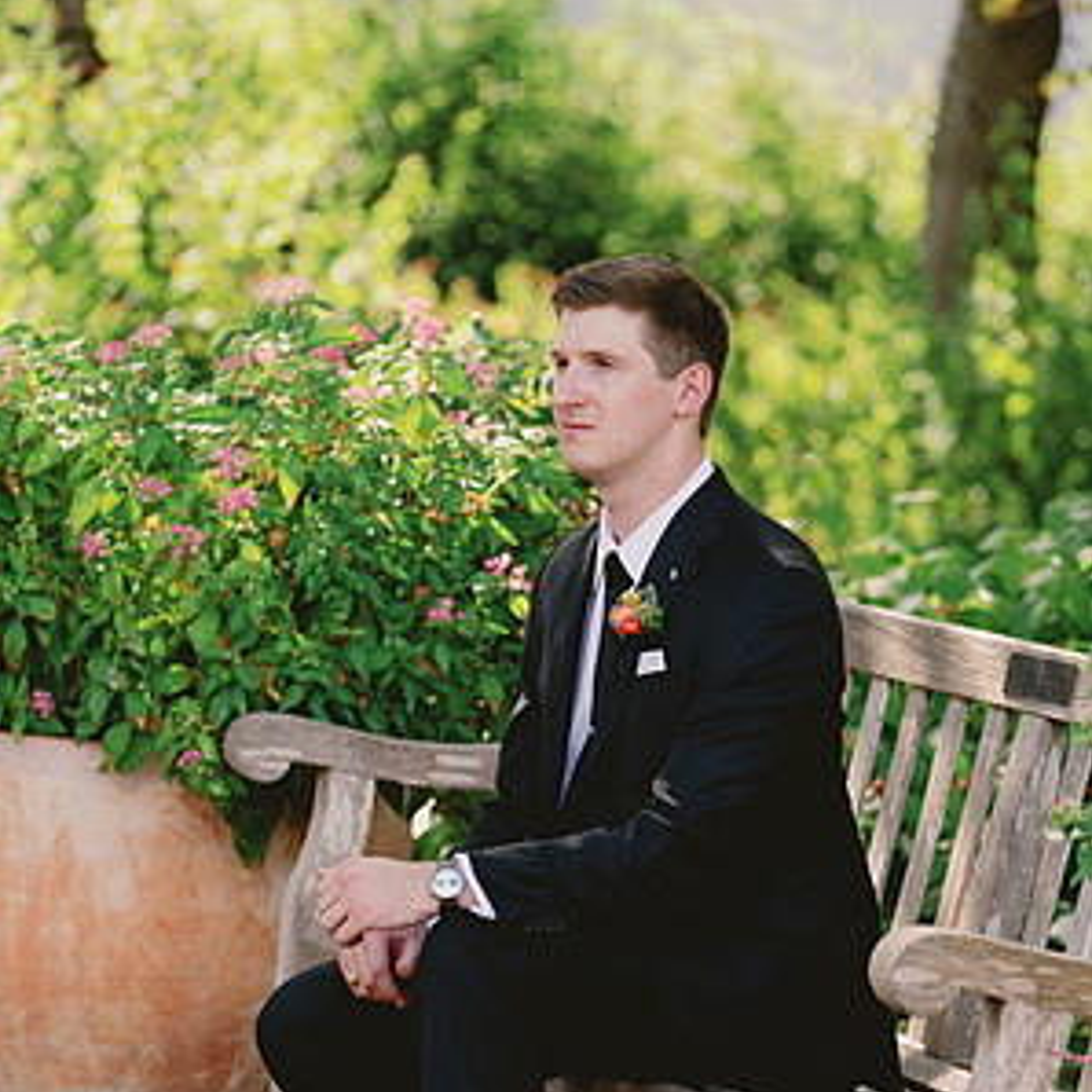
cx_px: 546
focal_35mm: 208
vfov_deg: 8.4
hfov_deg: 8.4
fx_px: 7424
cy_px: 814
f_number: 4.5
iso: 400
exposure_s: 1/400
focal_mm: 162
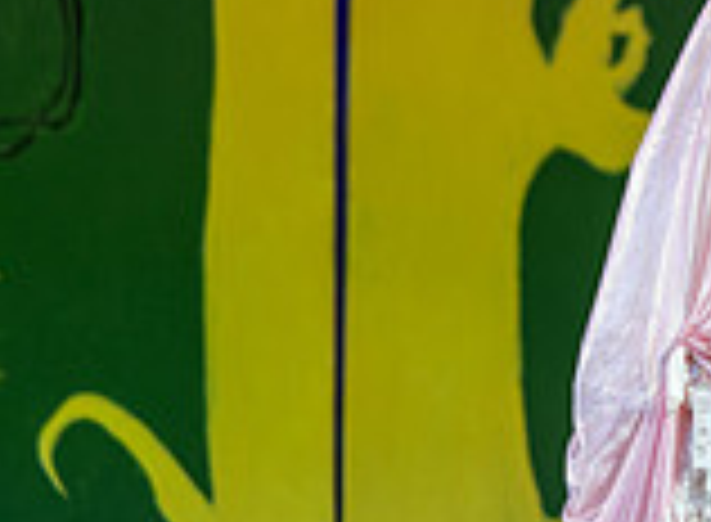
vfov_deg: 3.6
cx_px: 1400
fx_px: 8378
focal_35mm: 411
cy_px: -20
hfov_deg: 4.8
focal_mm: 85
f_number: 1.8
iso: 200
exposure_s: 1/400
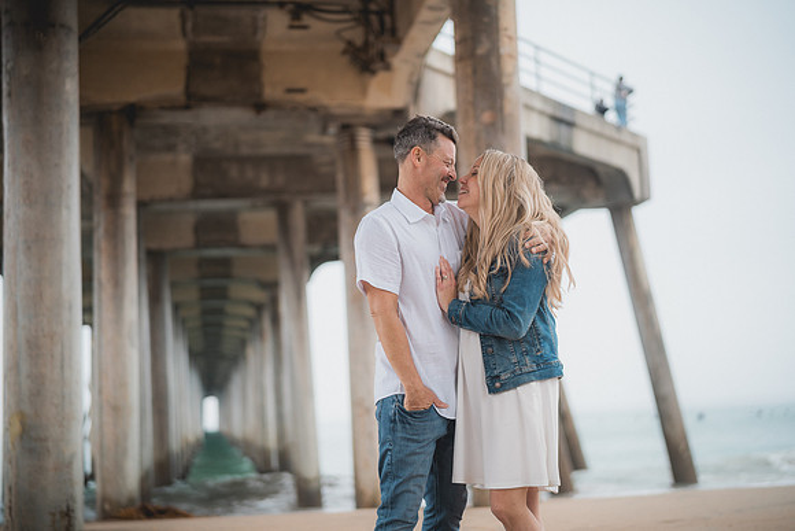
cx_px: 398
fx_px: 1104
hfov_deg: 39.6
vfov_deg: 27.0
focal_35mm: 50
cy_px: 266
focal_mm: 50
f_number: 1.4
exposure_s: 1/1600
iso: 160
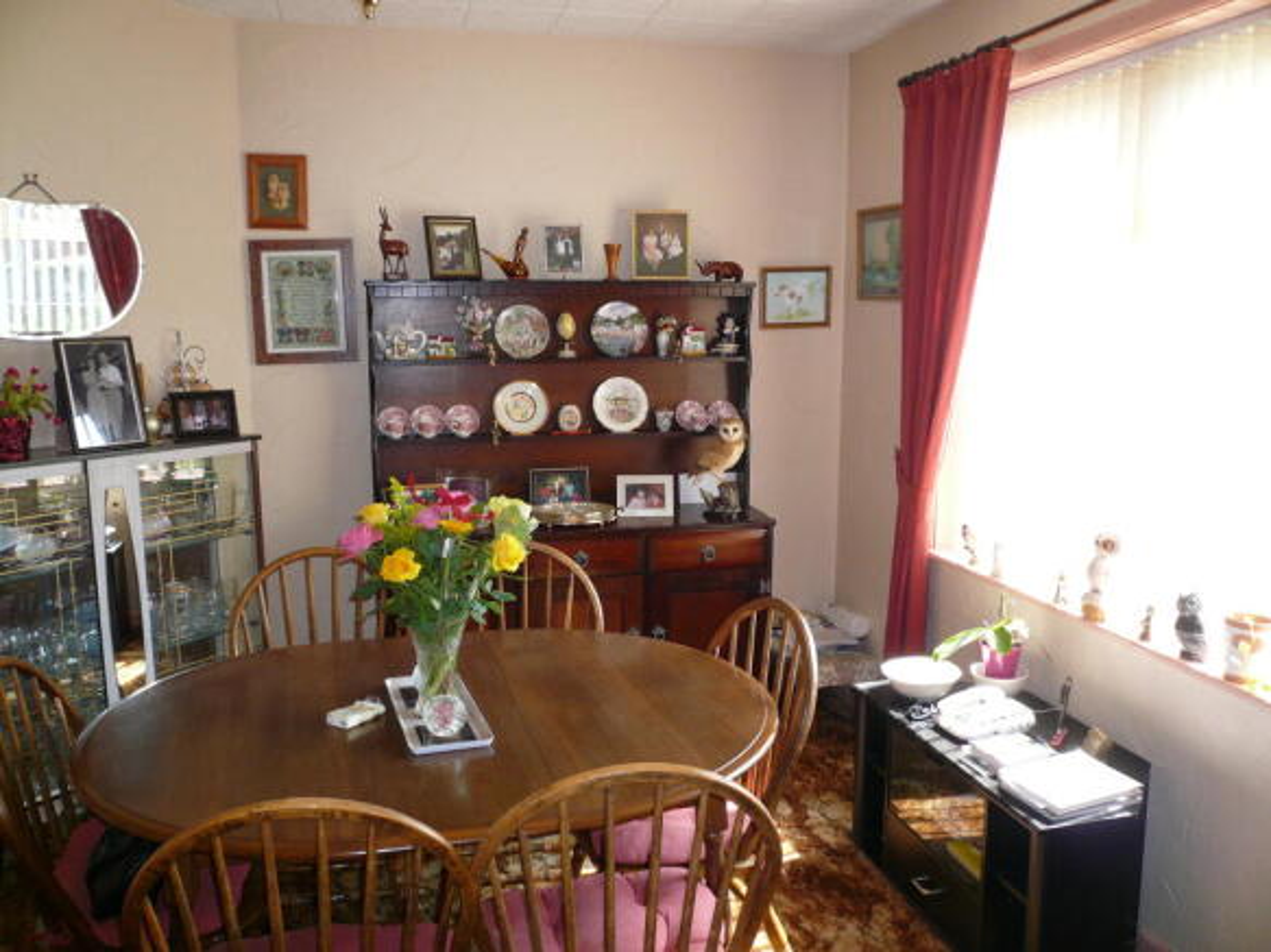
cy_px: 476
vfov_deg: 49.7
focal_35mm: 28
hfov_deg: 63.5
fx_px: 1028
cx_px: 636
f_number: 2.8
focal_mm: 4.6
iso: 100
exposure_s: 1/80
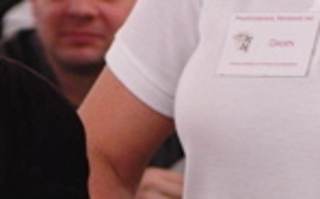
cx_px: -52
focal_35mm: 361
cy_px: 708
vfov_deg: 3.5
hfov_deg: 5.8
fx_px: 3144
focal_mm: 50
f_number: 4.5
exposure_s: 1/80
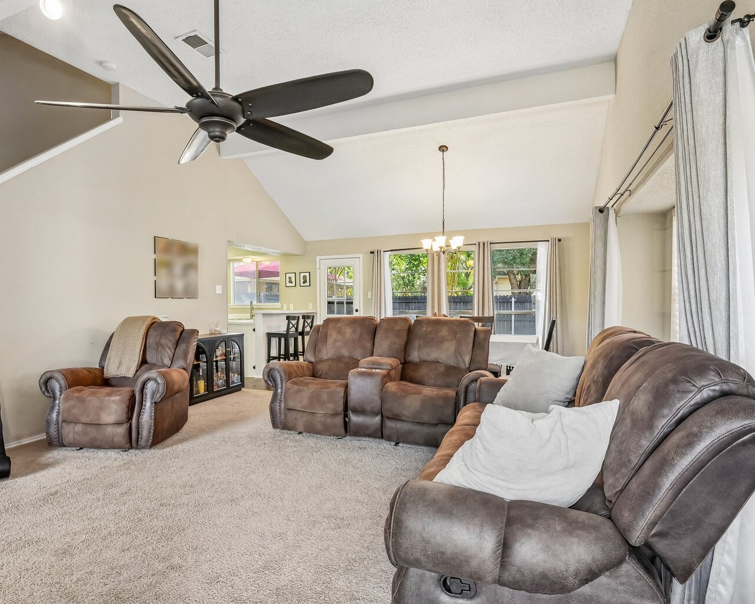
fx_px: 447
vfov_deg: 68.1
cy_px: 303
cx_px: 345
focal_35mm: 20
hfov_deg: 80.2
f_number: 8
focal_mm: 17
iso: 1800
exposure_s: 1/20
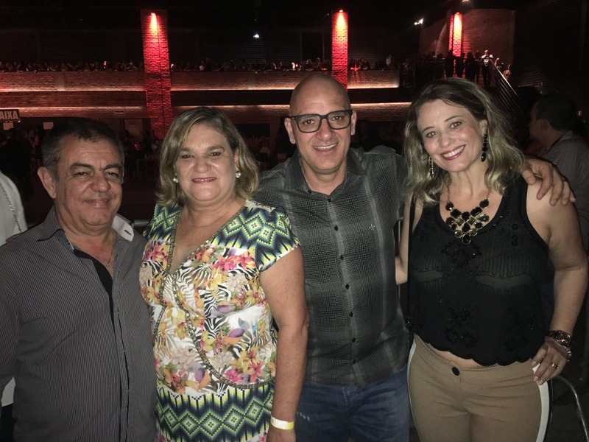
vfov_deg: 48.2
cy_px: 221
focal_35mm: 29
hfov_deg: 61.7
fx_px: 493
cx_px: 294
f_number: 2.2
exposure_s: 1/16
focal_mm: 4.15
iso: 250
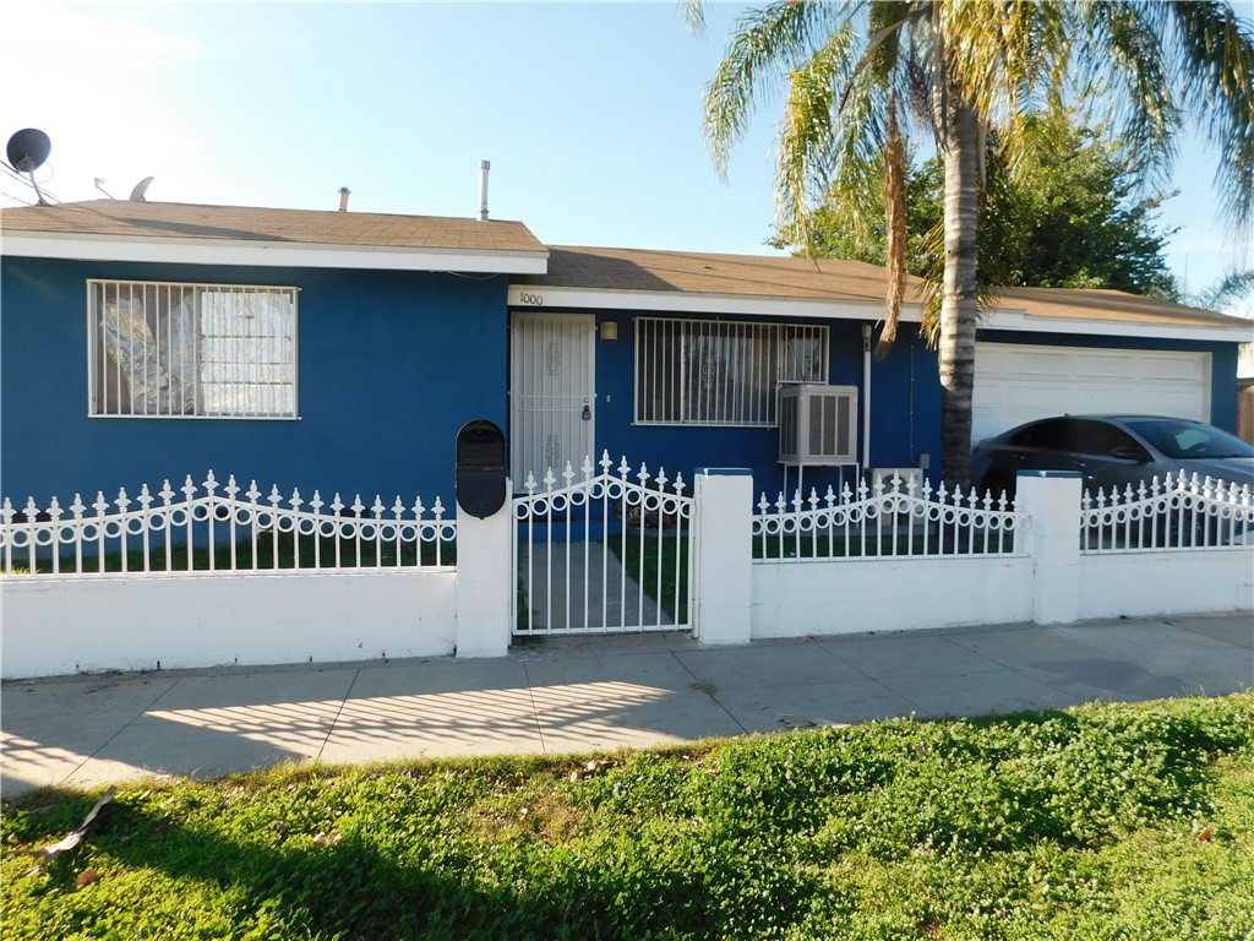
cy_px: 470
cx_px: 627
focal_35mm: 23
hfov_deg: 73.9
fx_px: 833
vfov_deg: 58.9
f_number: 3
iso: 125
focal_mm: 4
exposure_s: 1/640
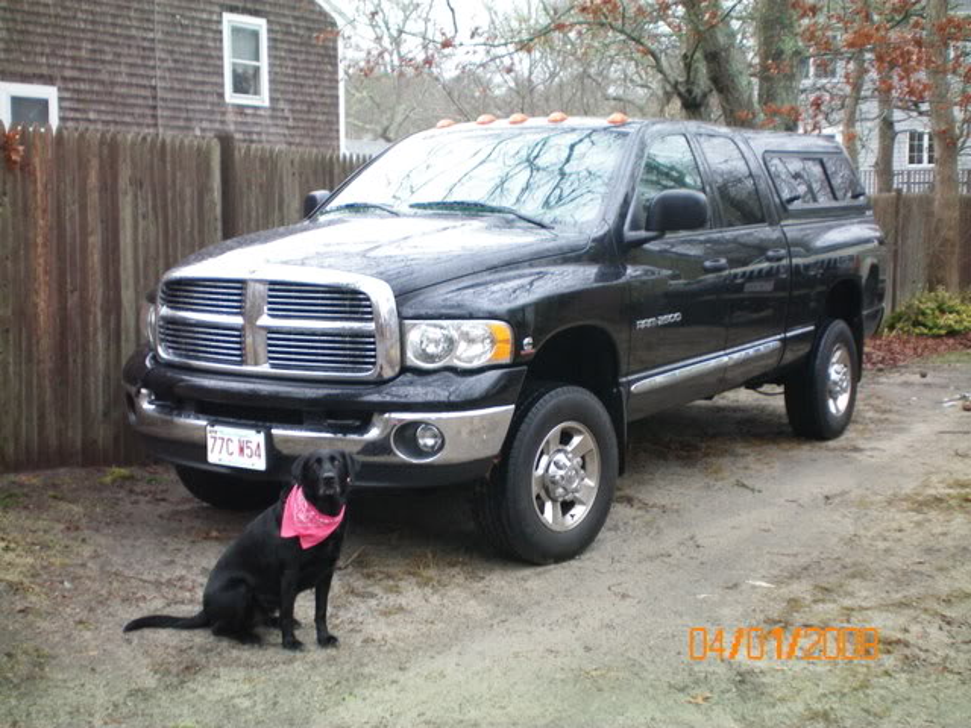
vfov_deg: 29.1
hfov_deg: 38.2
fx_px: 1403
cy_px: 364
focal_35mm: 50
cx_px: 486
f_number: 3.7
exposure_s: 1/60
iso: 125
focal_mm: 8.4
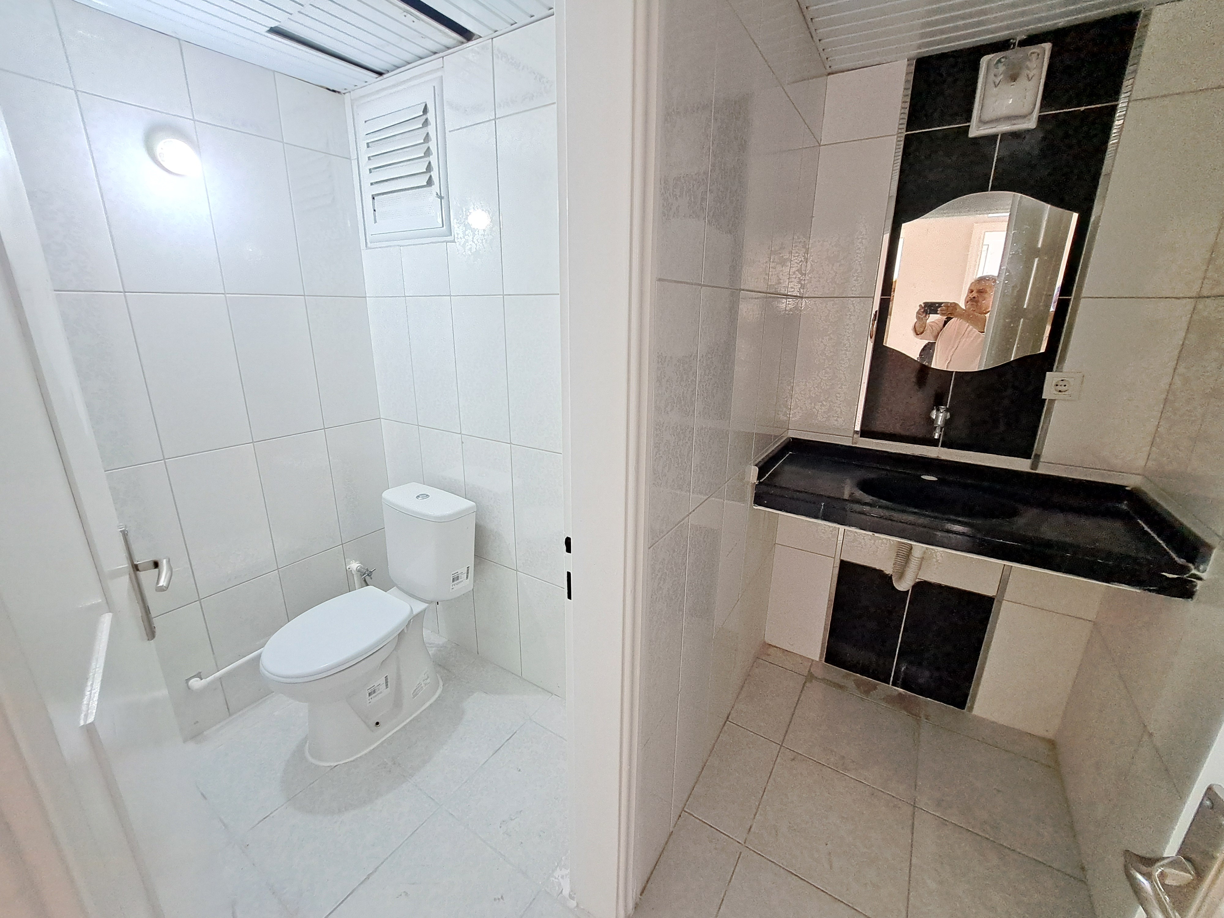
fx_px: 460
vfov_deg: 89.9
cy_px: 459
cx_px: 612
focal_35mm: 13
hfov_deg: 106.2
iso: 250
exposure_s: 1/50
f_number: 2.2
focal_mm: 1.74
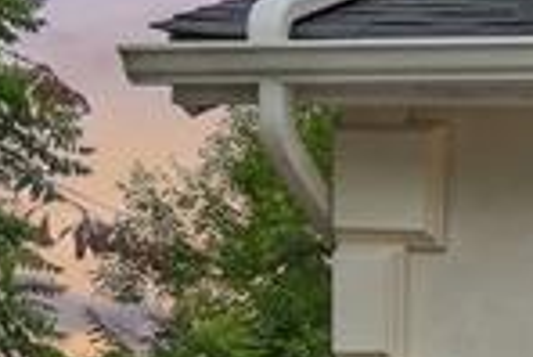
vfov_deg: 7.8
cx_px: 1383
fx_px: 2615
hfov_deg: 9.9
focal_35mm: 176
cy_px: 368
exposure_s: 1/25
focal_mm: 17
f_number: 7.1
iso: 250
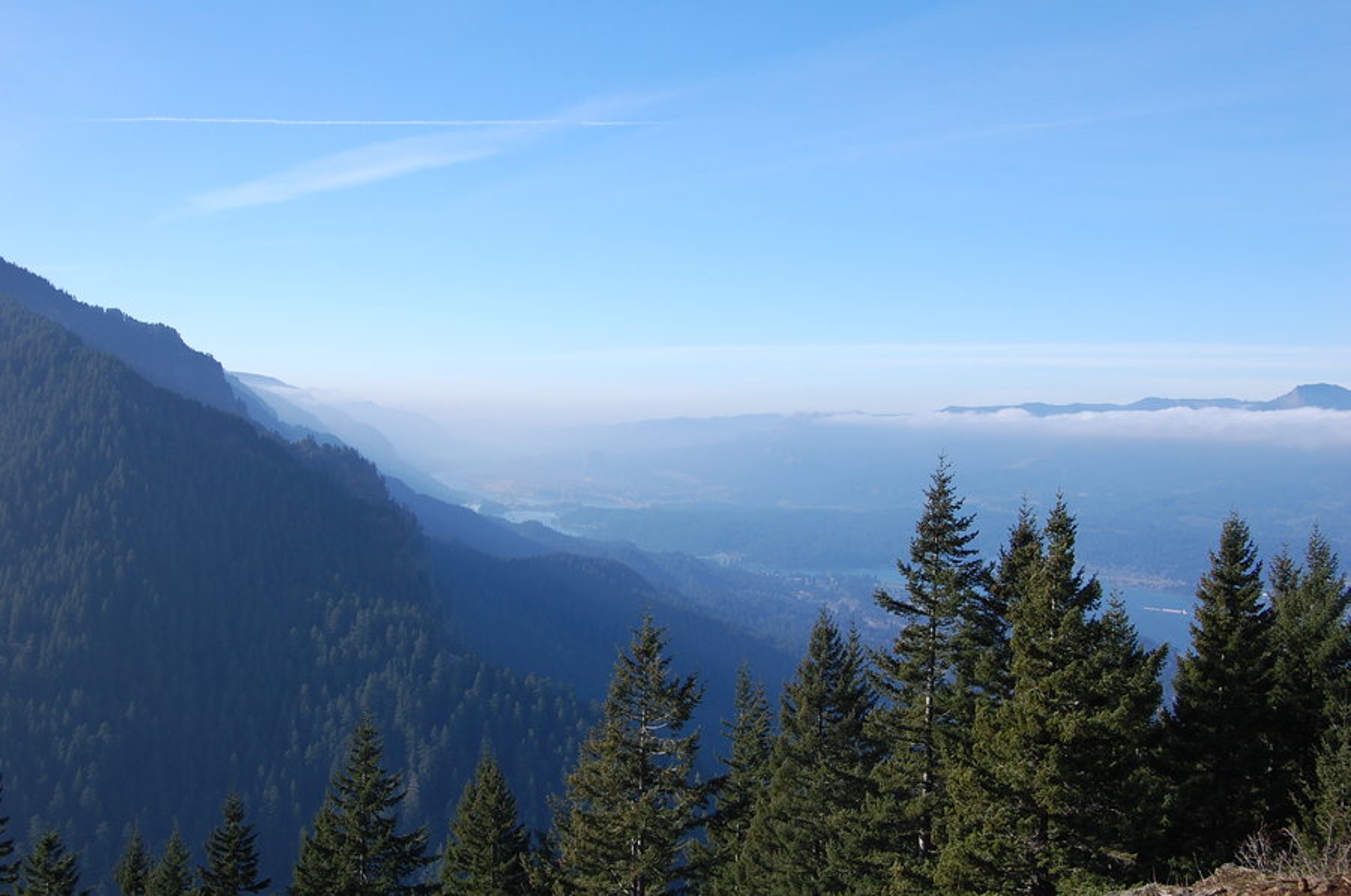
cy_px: 448
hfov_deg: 49.6
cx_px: 676
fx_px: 1461
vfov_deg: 34.1
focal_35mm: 39
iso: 200
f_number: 9
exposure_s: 1/320
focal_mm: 26
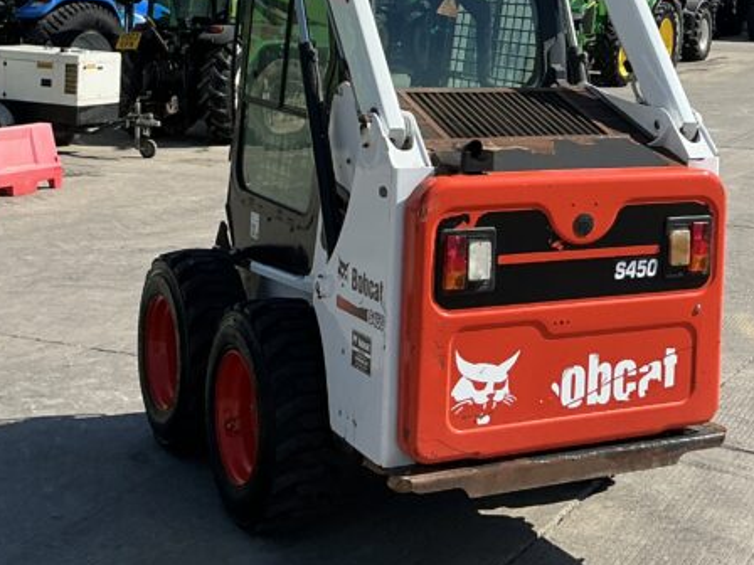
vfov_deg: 22.4
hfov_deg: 30.0
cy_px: 61
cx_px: 518
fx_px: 1394
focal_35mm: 64
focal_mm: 3
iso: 25
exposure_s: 1/1786
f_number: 1.8
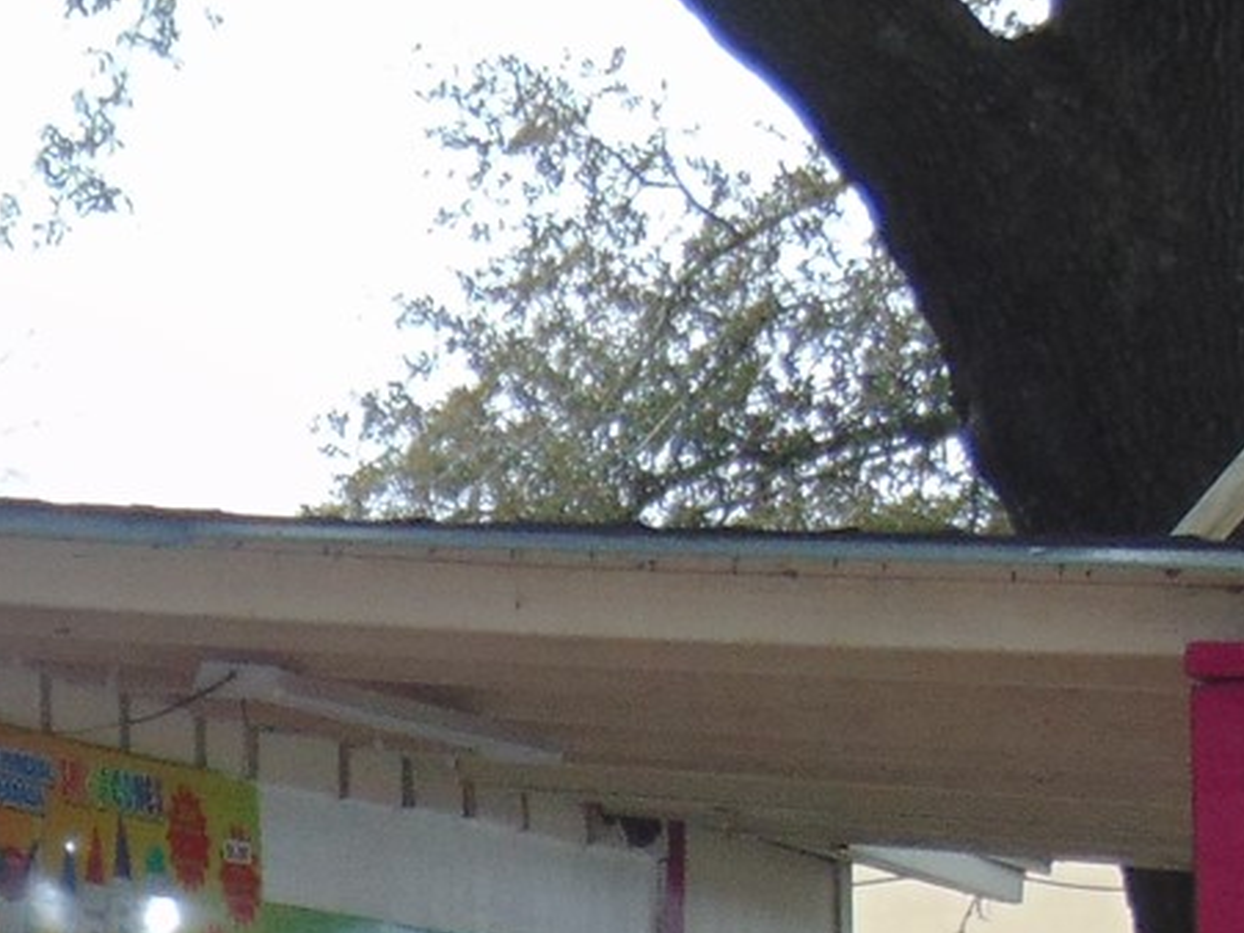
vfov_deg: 6.4
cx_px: -720
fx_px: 8156
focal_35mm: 227
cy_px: 1565
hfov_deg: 8.5
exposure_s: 1/100
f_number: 3.5
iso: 80
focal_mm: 9
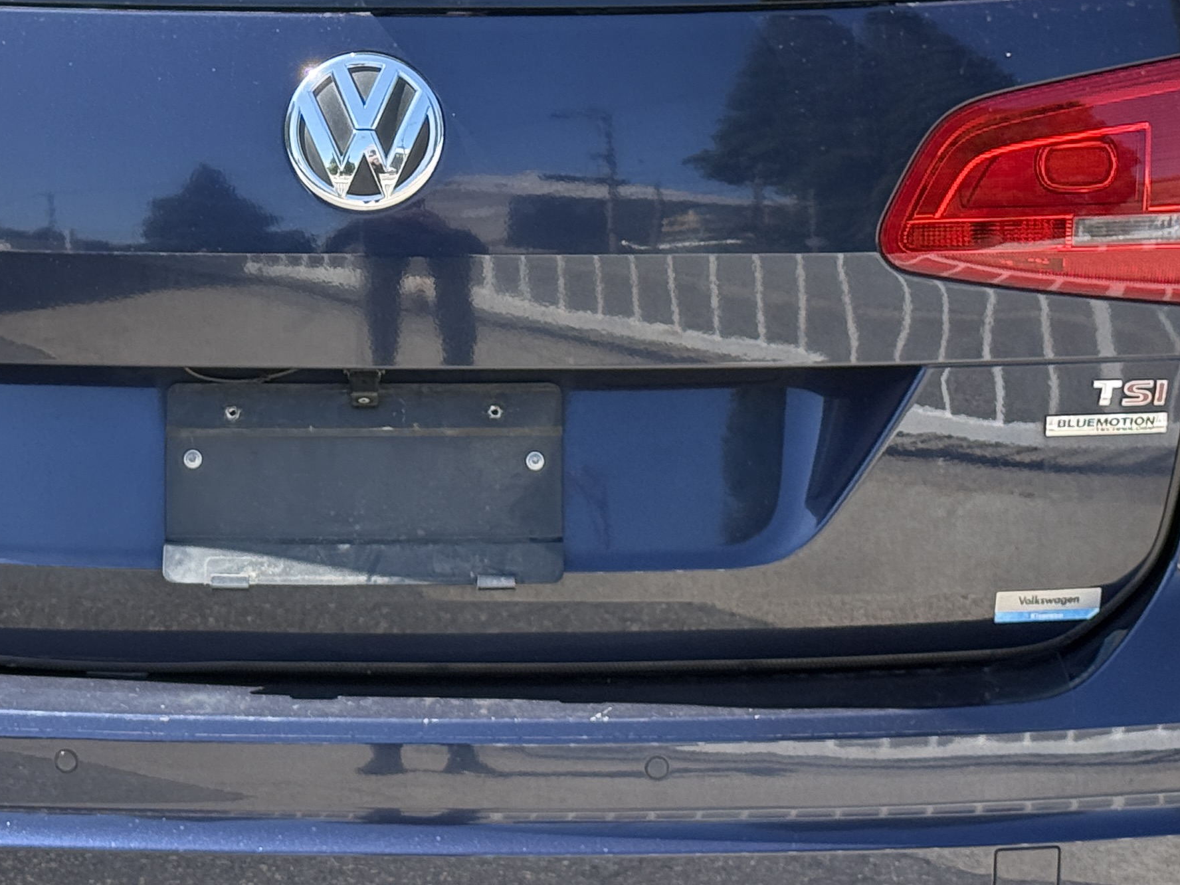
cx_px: 363
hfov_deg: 18.0
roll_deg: +0.8
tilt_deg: -7.7
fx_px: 3716
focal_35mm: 109
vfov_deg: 13.5
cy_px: 173
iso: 100
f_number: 1.78
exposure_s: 1/1203
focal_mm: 6.76
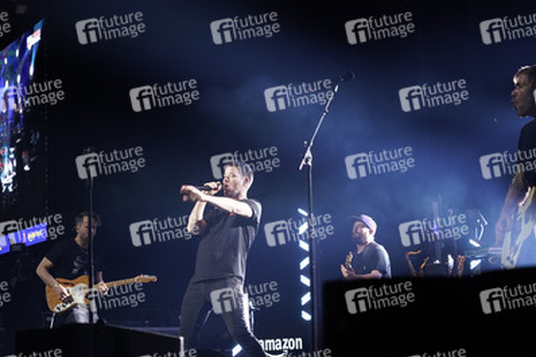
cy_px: 197
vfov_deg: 16.1
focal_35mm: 85
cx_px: 263
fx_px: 1265
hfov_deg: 23.9
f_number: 4.5
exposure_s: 1/250
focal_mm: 75
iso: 2000
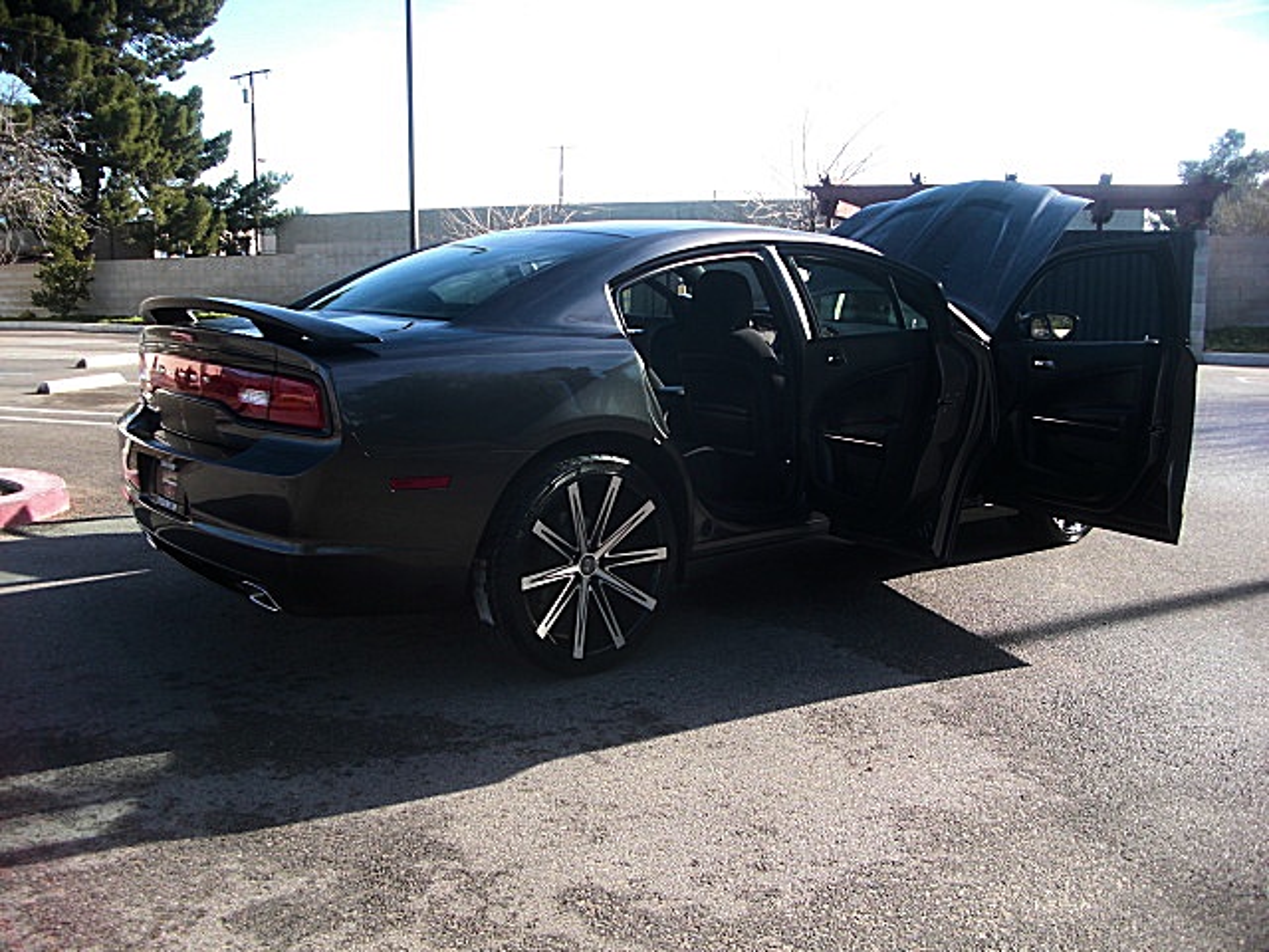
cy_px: 476
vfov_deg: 39.7
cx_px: 634
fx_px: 1320
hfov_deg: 51.4
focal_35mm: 36
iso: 50
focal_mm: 6.3
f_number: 2.8
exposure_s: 1/250
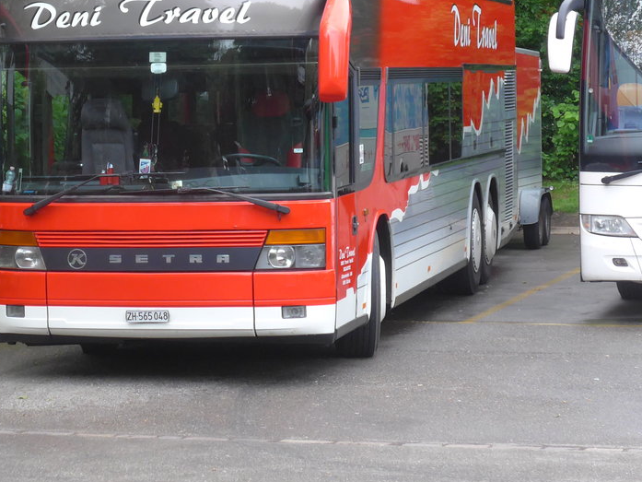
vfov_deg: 10.0
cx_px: 185
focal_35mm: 148
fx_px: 2745
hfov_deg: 13.3
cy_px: 76
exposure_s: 1/80
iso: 320
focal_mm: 17
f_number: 4.5
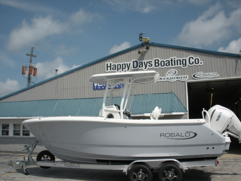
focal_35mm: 35
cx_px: 120
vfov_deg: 40.7
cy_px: 90
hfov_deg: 52.6
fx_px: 244
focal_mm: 6.3
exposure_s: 1/595
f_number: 5.6
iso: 64
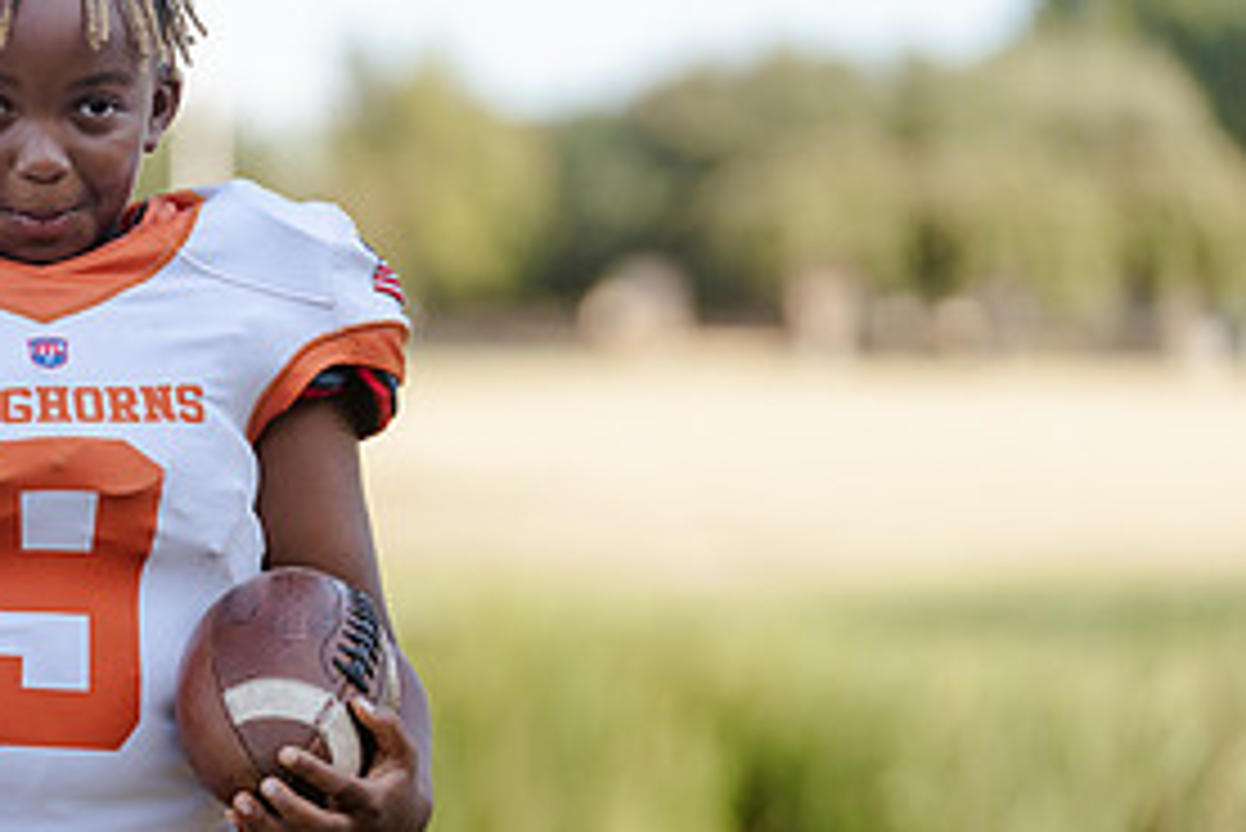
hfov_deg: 7.3
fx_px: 9800
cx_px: 54
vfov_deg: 4.9
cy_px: 519
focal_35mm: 283
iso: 125
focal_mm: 135
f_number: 3.2
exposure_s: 1/320
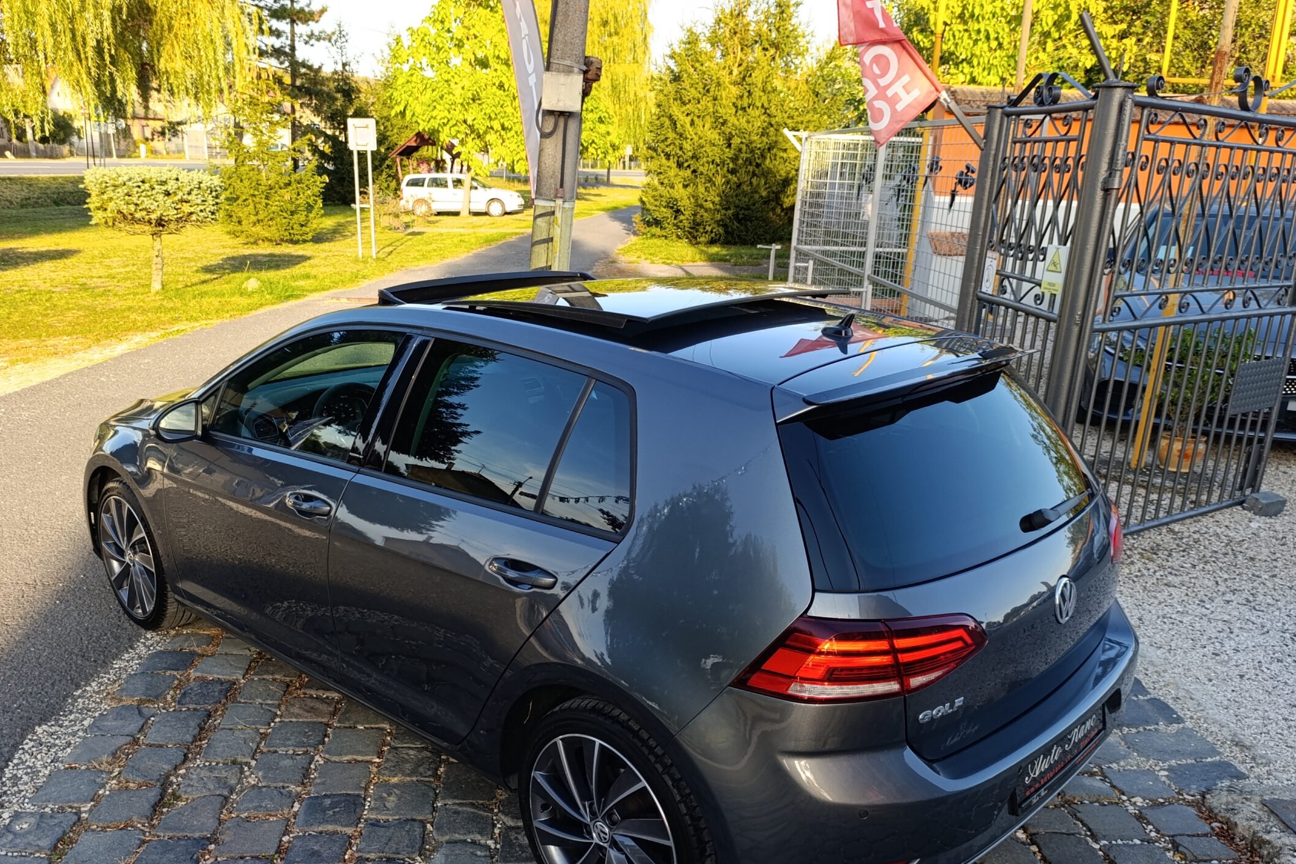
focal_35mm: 29
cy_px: 534
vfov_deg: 44.6
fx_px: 1044
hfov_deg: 63.6
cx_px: 603
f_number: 1.6
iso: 64
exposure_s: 1/100
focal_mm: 6.14
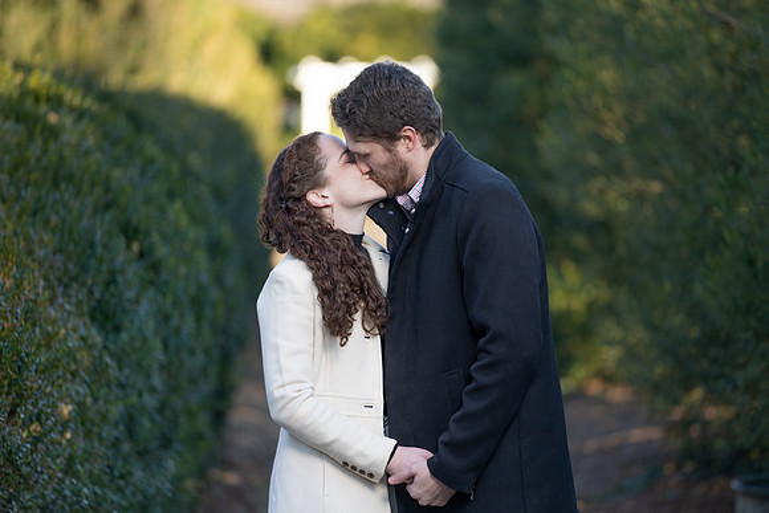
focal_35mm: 213
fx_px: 4544
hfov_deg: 9.7
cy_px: 265
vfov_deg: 6.5
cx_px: 406
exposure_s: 1/250
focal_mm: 198
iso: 100
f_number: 2.8
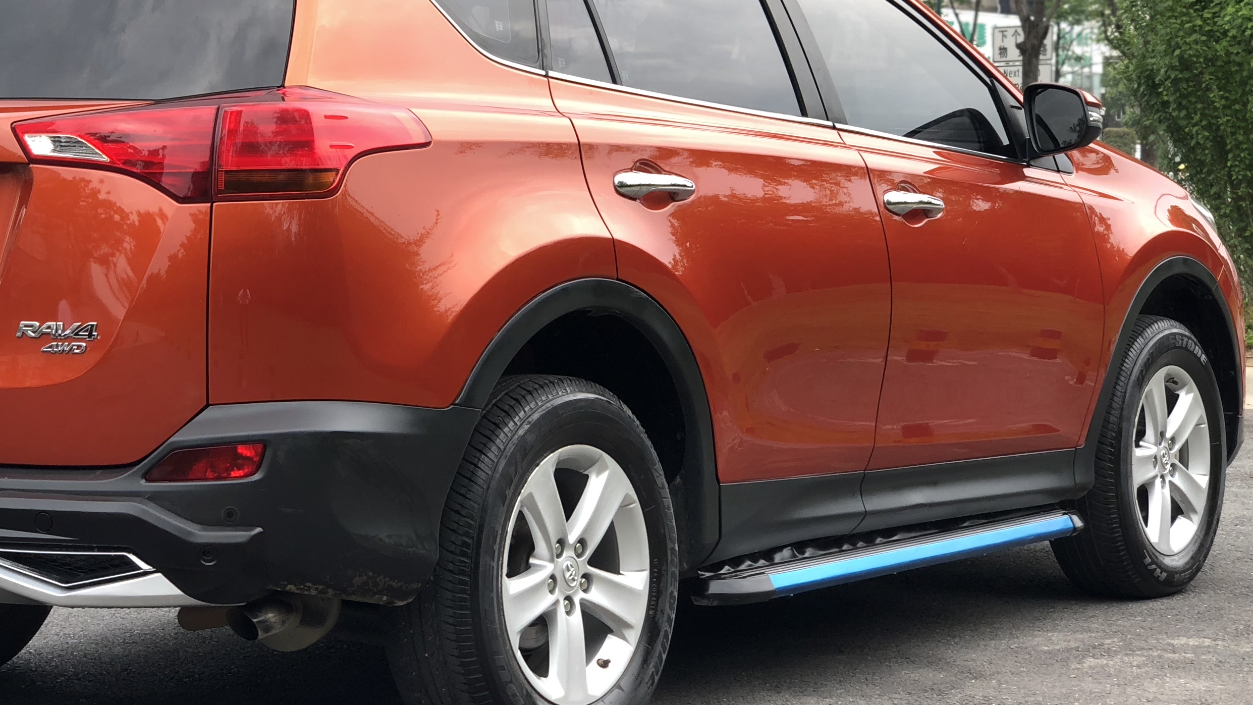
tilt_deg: -0.5
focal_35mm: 92
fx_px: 3057
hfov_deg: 23.1
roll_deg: -0.5
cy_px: 102
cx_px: 425
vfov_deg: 13.1
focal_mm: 6
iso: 16
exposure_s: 1/50
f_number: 2.4
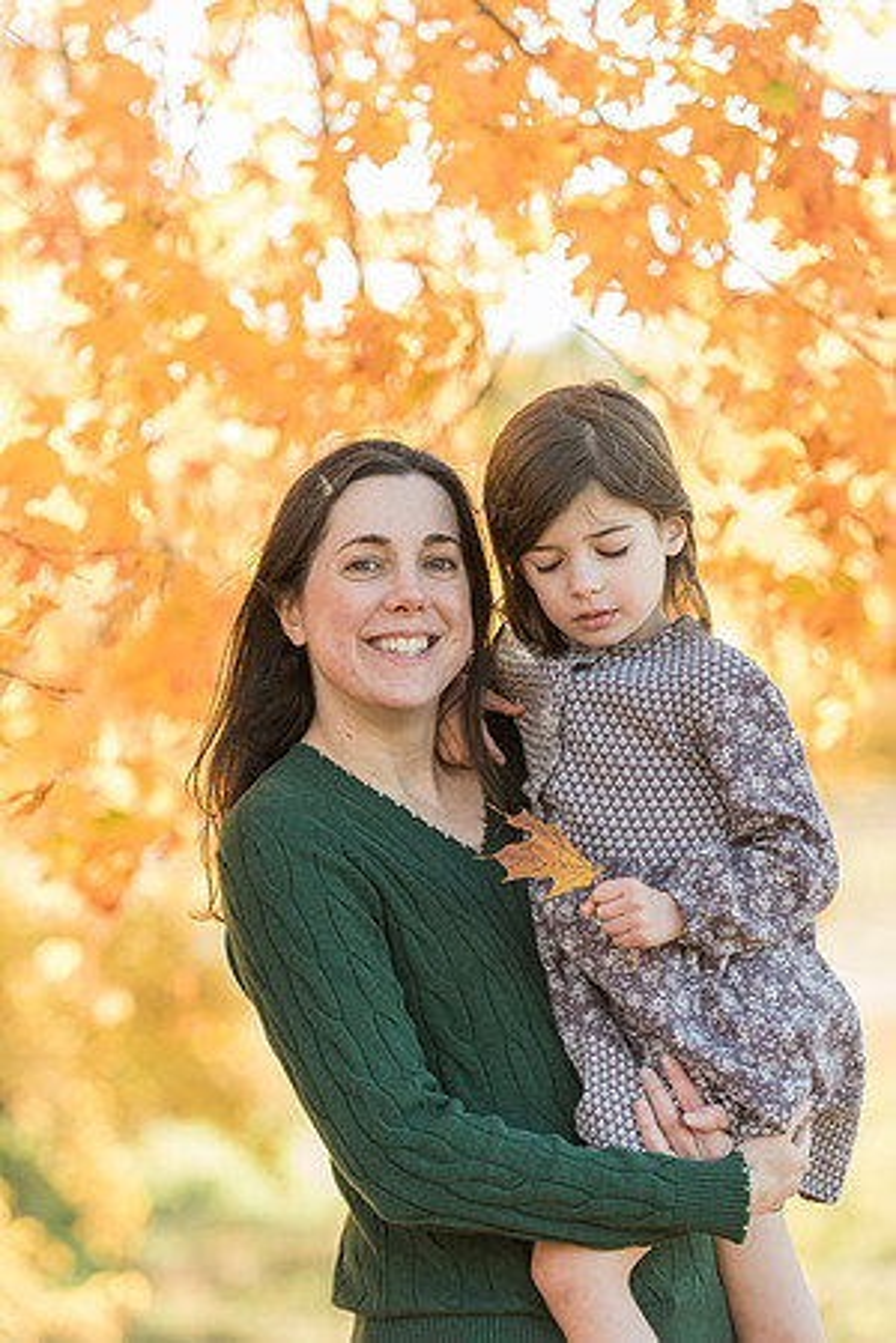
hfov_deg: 10.2
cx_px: 448
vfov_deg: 15.2
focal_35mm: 135
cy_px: 672
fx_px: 5040
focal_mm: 135
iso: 500
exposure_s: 1/320
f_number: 4
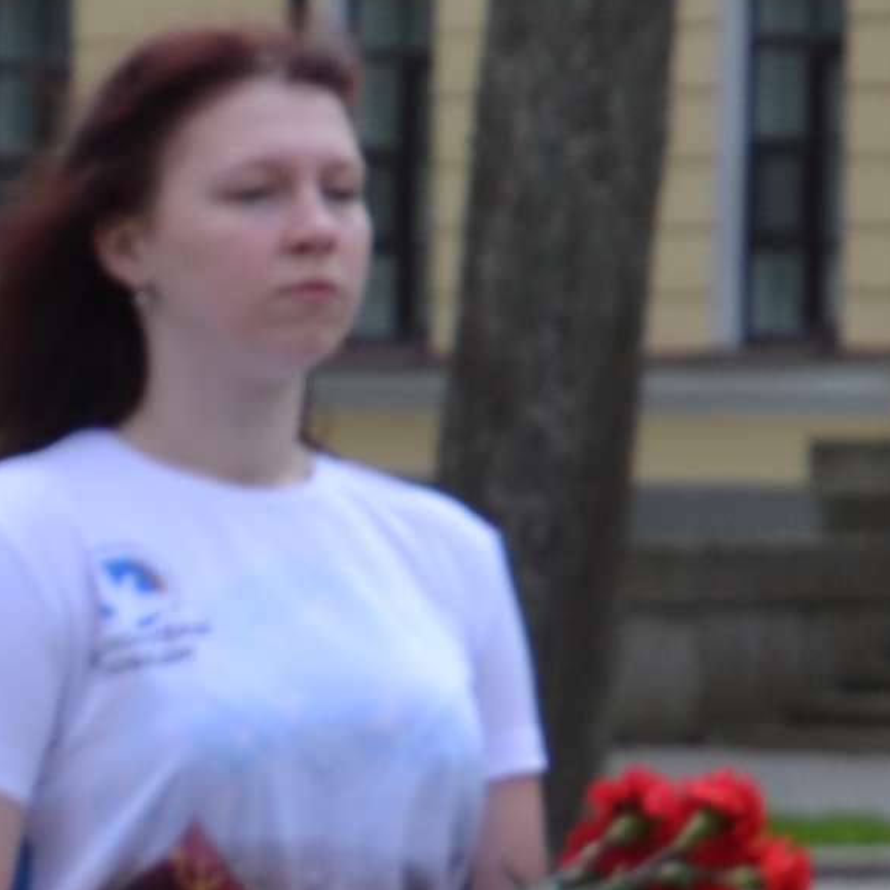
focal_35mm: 387
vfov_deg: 4.5
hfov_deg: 4.5
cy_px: 1069
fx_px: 11257
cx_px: -202
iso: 100
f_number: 5.6
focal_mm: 38
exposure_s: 1/125
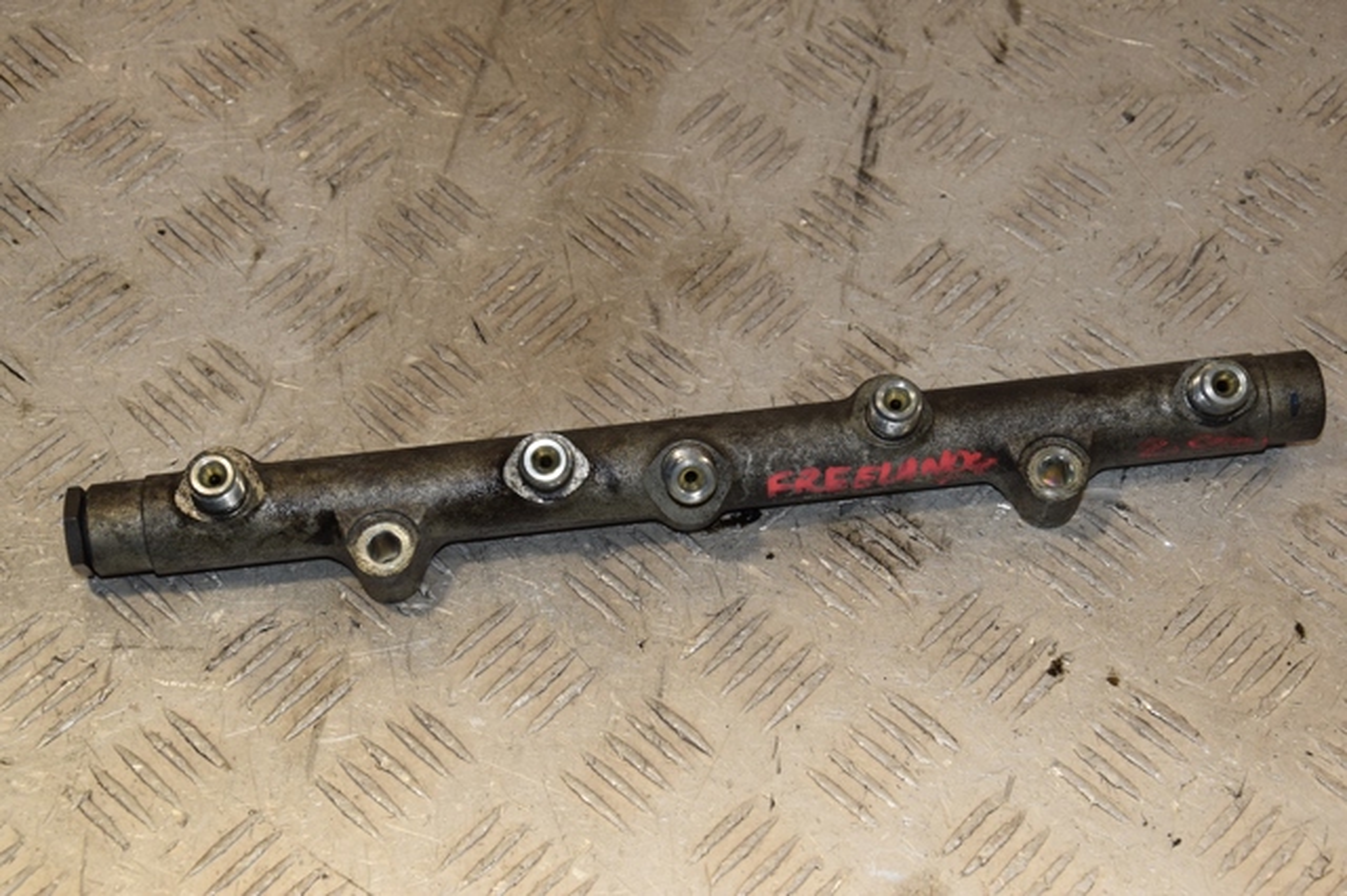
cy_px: 448
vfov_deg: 20.1
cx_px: 674
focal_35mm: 68
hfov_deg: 29.9
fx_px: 2524
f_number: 9
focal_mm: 45
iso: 800
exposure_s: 1/200
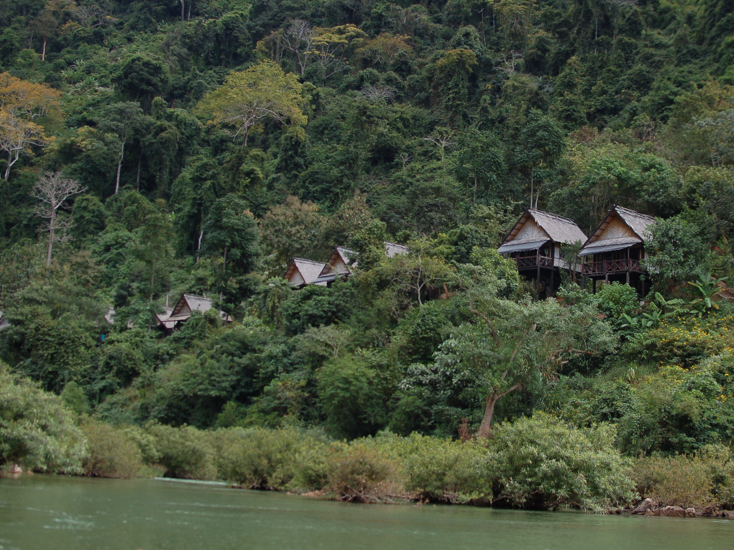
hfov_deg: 33.5
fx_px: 1220
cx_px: 403
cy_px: 272
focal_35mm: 58
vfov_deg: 25.4
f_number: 3.2
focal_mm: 35
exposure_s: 1/640
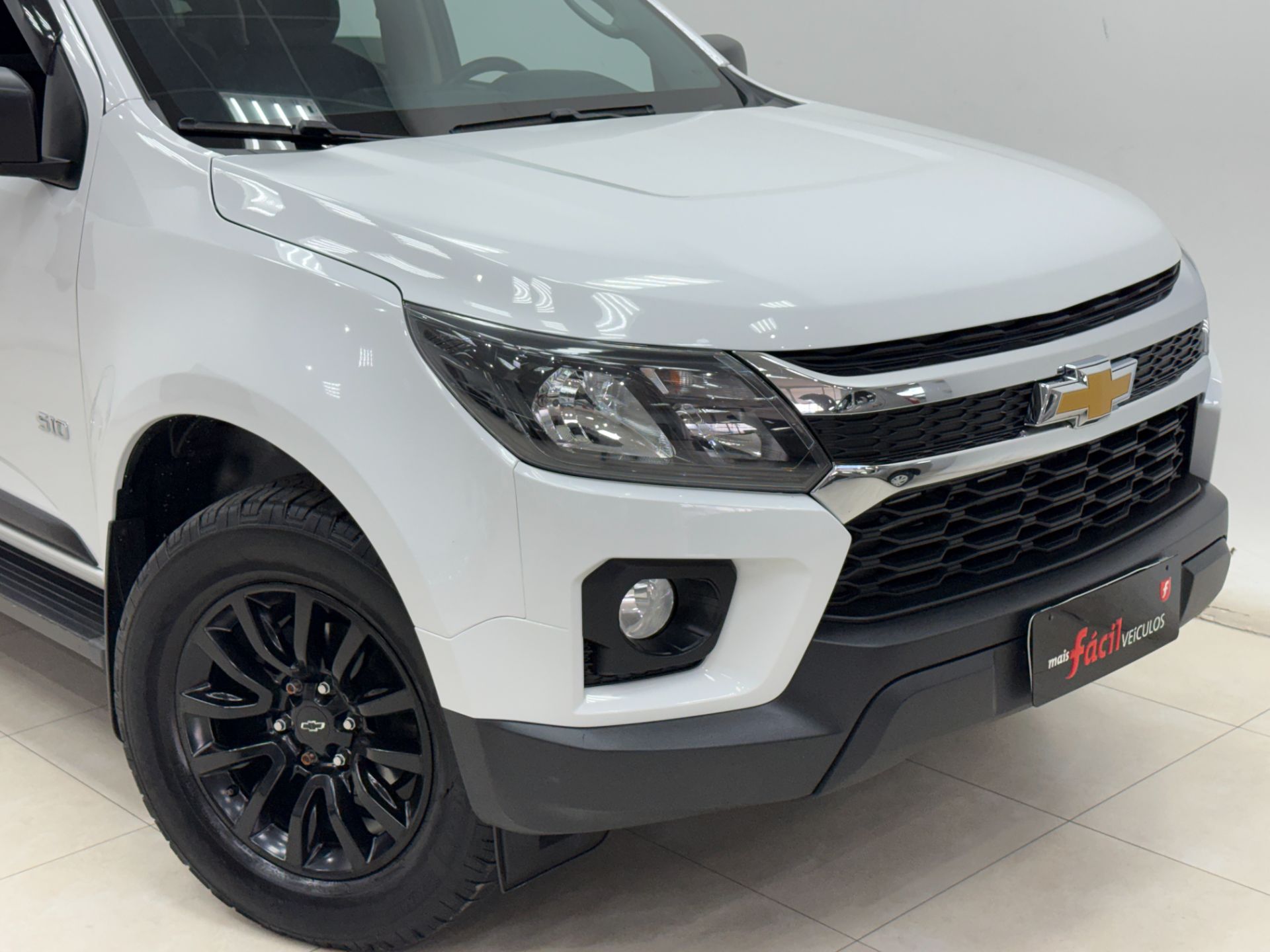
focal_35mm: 48
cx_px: 635
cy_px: 476
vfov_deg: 30.3
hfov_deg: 39.7
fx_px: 1761
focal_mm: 6.76
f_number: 1.78
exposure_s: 1/120
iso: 160
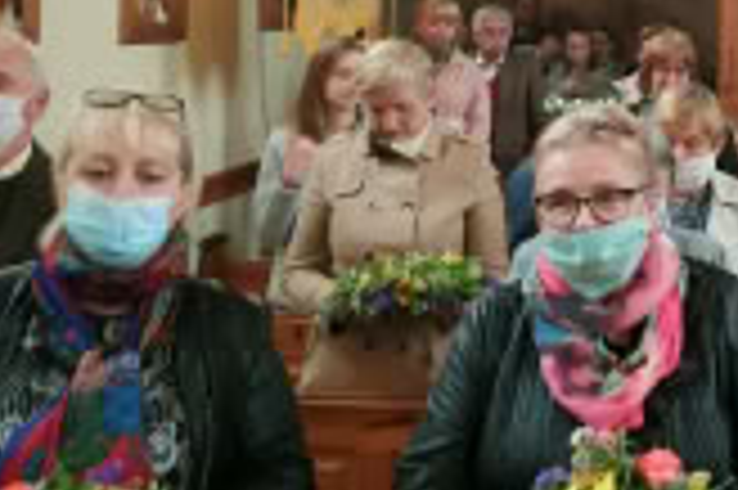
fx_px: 1249
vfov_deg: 21.5
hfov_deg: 30.8
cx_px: 716
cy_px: 18
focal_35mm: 61
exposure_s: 1/25
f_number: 1.9
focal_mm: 3.94
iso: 320
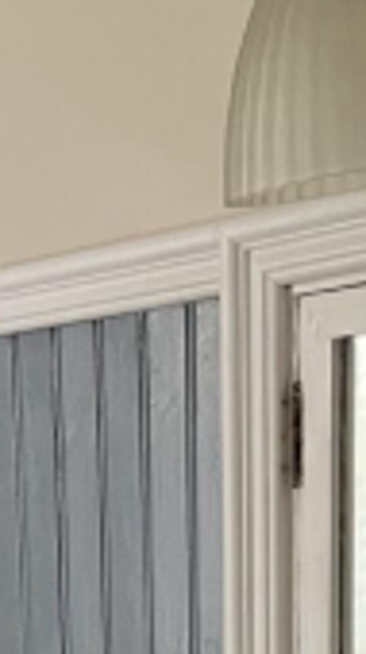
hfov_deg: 9.6
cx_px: -247
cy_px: 1264
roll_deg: +6.7
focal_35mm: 120
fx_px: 2081
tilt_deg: -17.7
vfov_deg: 15.0
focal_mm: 3.99
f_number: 1.8
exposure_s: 1/60.2
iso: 250
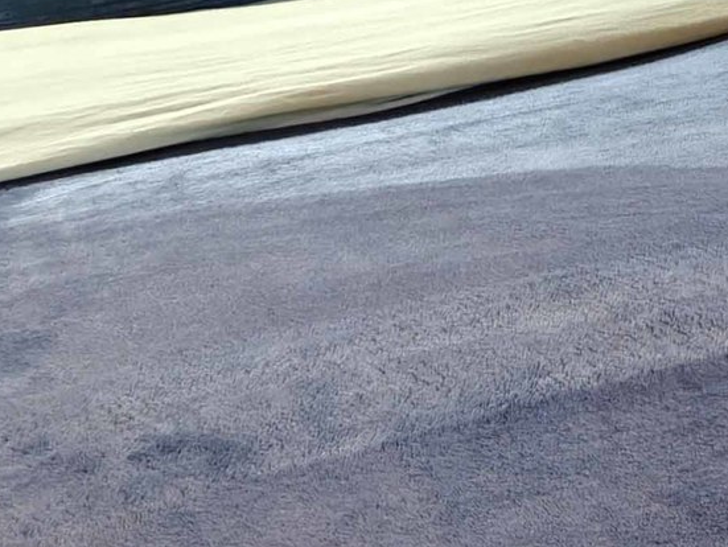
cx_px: 772
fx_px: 1431
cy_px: -253
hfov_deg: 26.6
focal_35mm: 68
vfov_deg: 19.2
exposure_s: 1/63
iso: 2000
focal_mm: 2.3
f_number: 2
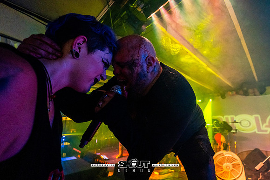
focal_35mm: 16
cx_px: 150
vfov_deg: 73.1
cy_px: 87
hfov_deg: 95.7
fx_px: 121
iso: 3200
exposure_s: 1/125
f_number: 2.8
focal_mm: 14
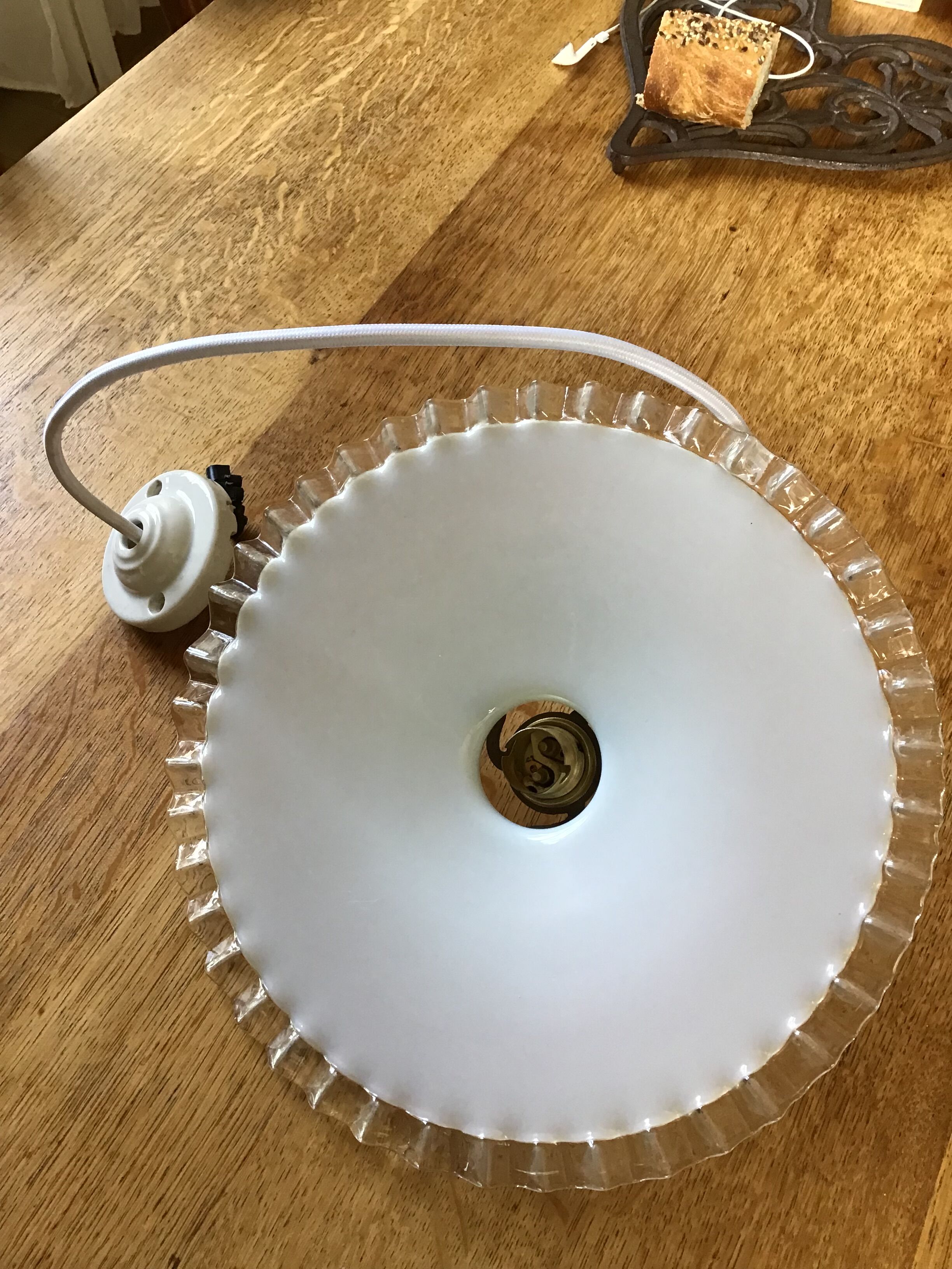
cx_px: 476
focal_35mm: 31
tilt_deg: -57.2
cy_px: 634
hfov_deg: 45.4
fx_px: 1137
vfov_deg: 58.4
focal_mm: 3.3
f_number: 2.4
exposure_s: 1/33
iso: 40
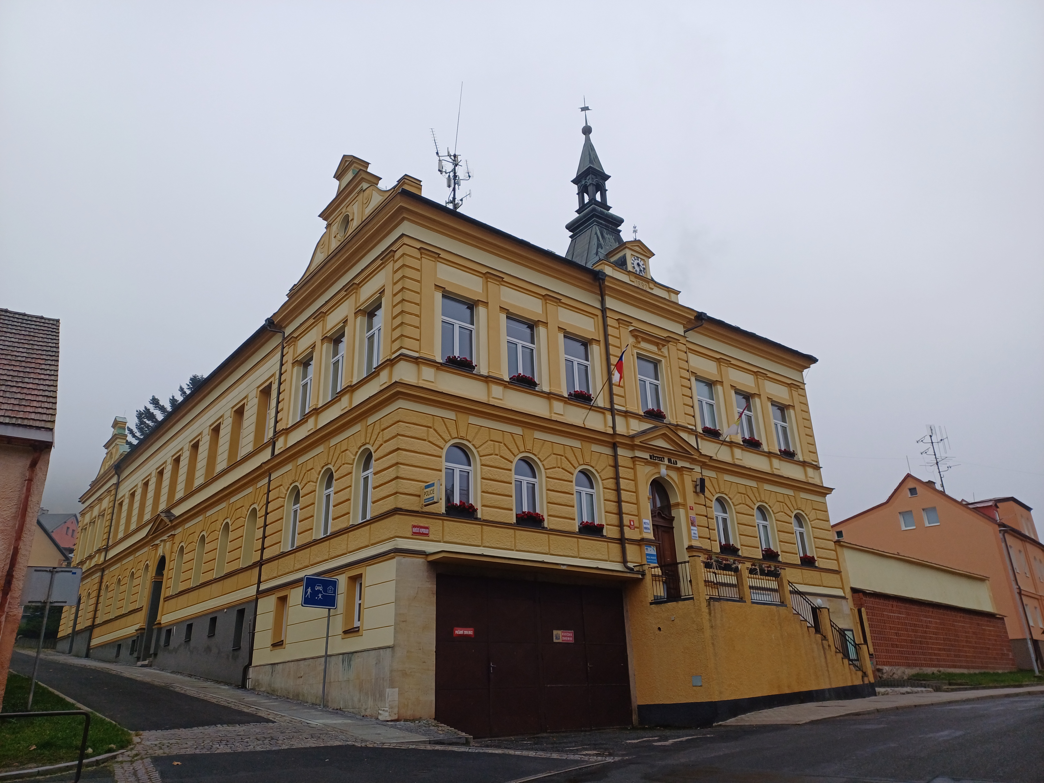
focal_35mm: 25
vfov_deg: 54.9
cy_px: 392
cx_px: 522
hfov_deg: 69.4
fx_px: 754
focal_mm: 4.65
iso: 50
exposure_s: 1/151
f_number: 1.8
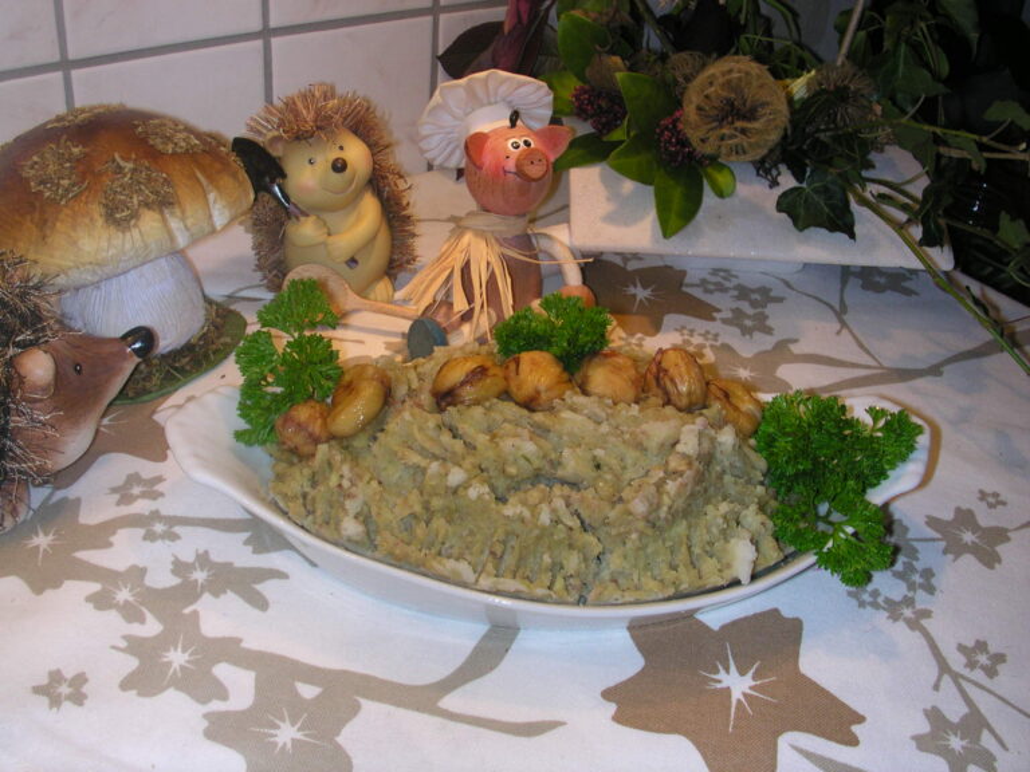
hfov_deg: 50.1
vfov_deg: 38.7
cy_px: 386
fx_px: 1101
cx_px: 515
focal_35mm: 37
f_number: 4.5
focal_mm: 5.6
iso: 100
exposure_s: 1/30
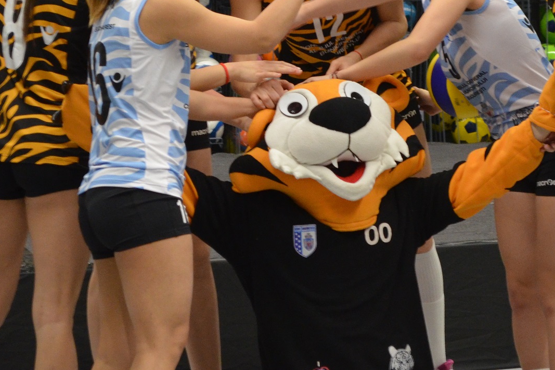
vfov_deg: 7.2
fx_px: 2931
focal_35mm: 190
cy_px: 26
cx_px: 377
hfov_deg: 10.8
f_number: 5.6
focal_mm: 55
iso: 1600
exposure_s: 1/125
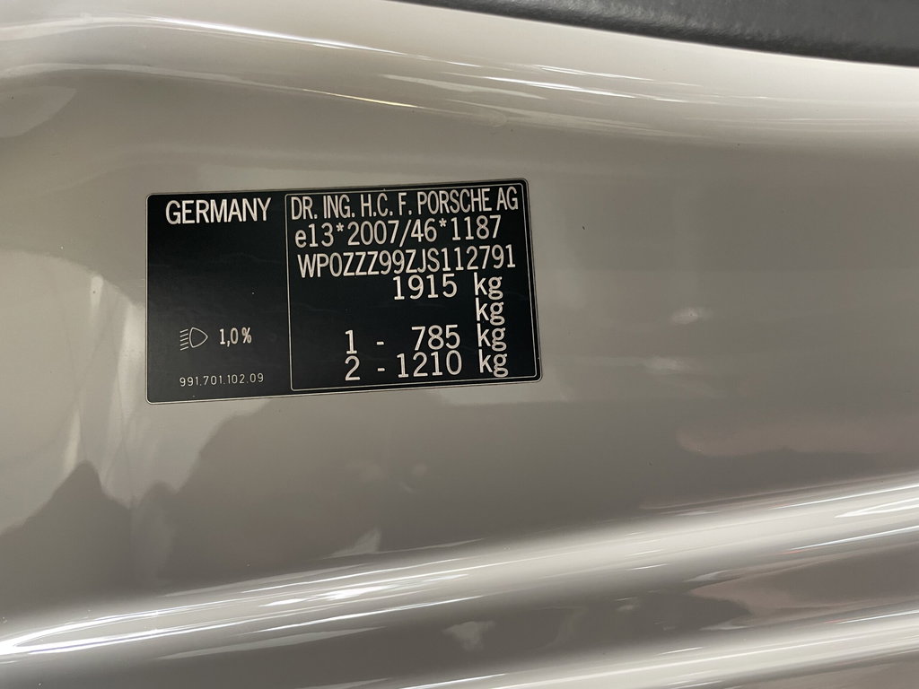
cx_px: 460
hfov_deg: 67.3
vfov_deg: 53.1
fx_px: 690
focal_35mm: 26
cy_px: 344
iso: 125
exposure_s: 1/50
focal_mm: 4.2
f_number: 1.6
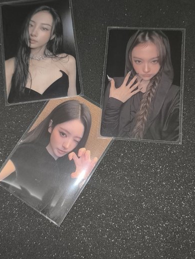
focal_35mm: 36
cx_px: 96
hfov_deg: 39.7
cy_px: 129
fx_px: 270
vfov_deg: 51.3
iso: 500
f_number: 1.65
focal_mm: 6.14
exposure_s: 1/60
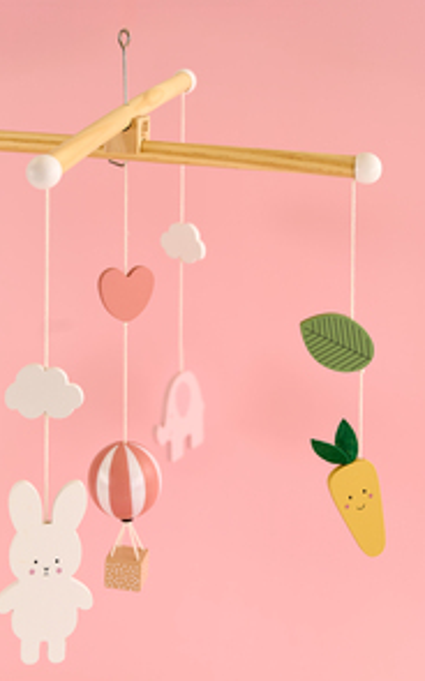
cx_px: 127
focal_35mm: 65
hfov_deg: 19.9
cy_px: 323
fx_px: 1206
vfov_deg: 31.5
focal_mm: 47
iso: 100
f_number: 5.6
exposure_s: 1/160
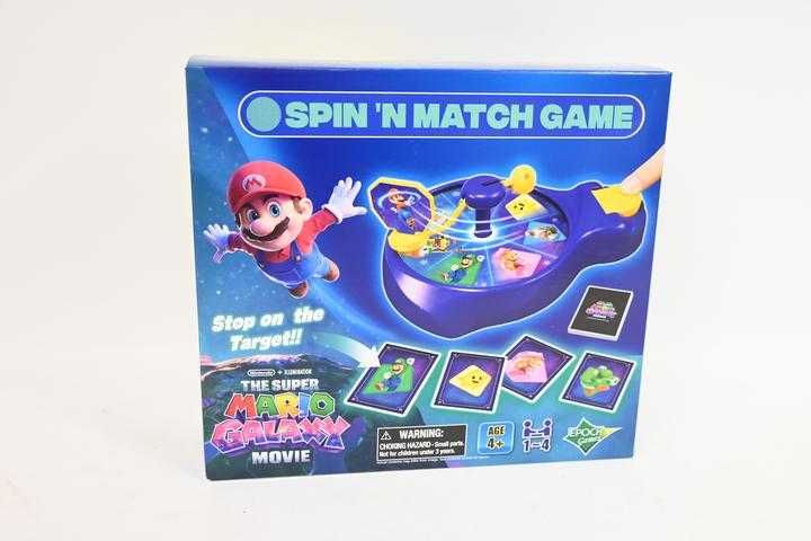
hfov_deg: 51.3
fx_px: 845
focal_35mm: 38
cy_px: 270
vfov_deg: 35.5
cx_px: 406
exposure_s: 1/125
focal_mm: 25
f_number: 4.2
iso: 500
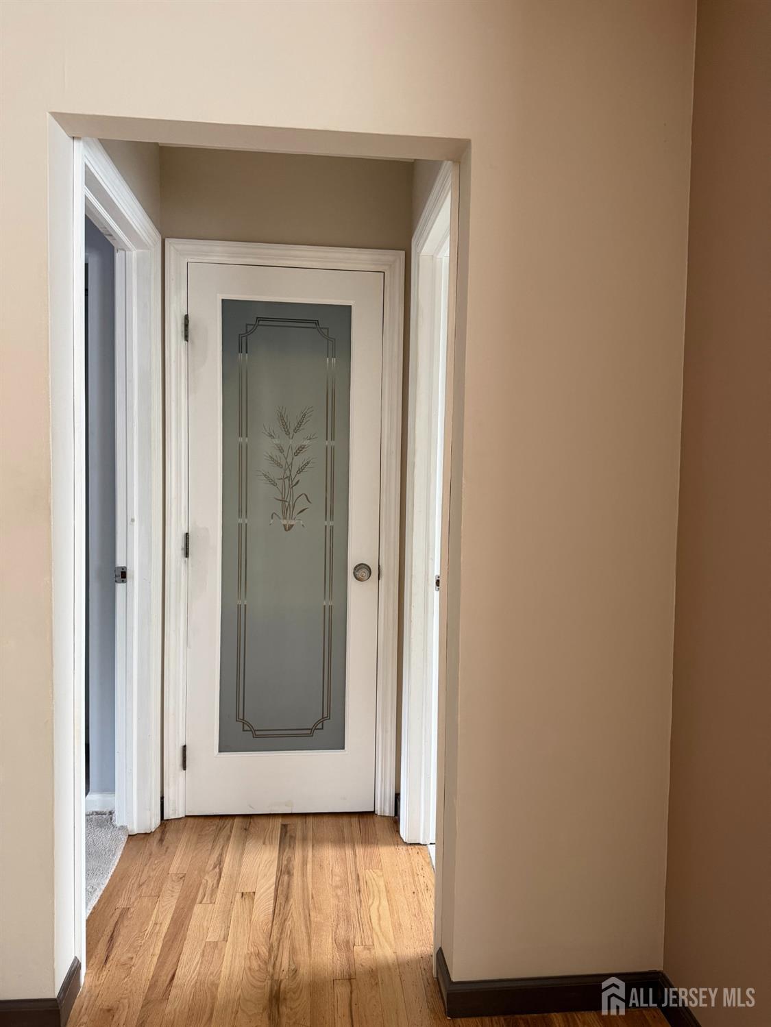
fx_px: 712
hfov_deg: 56.8
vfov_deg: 71.6
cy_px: 514
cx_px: 386
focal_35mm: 24
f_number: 1.78
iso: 250
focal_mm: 6.76
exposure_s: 1/60
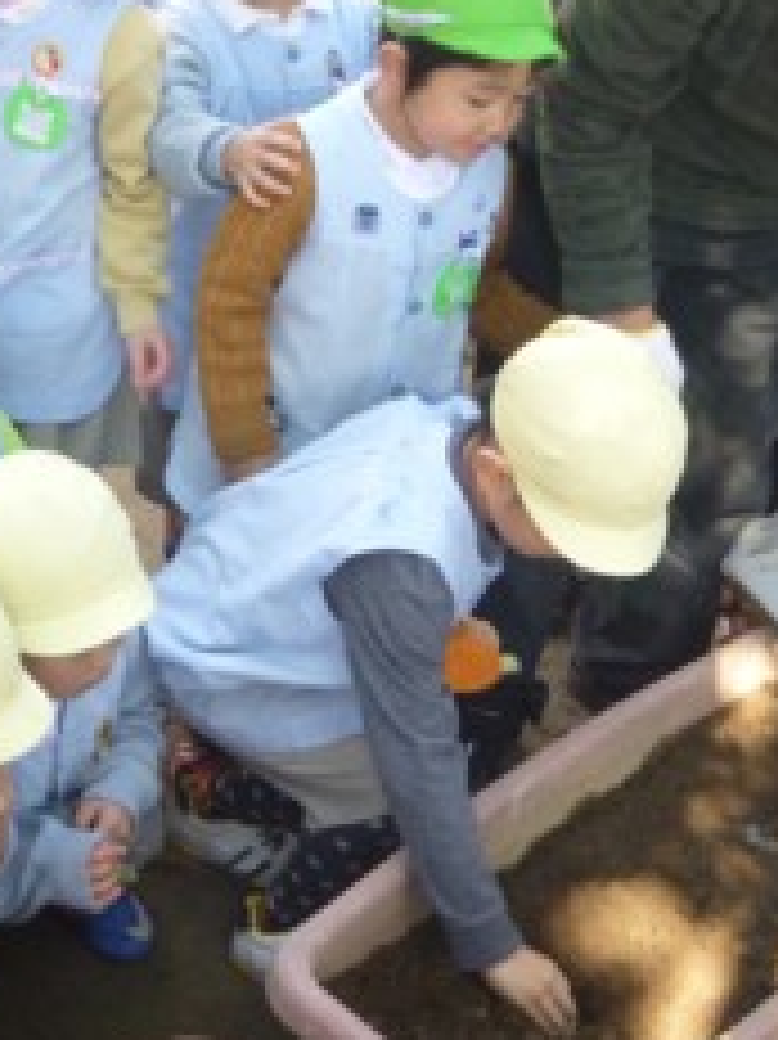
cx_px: 576
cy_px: 495
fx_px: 1860
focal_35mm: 62
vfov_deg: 31.2
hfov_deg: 23.4
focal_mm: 7.3
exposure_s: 1/80
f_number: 4.6
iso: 400
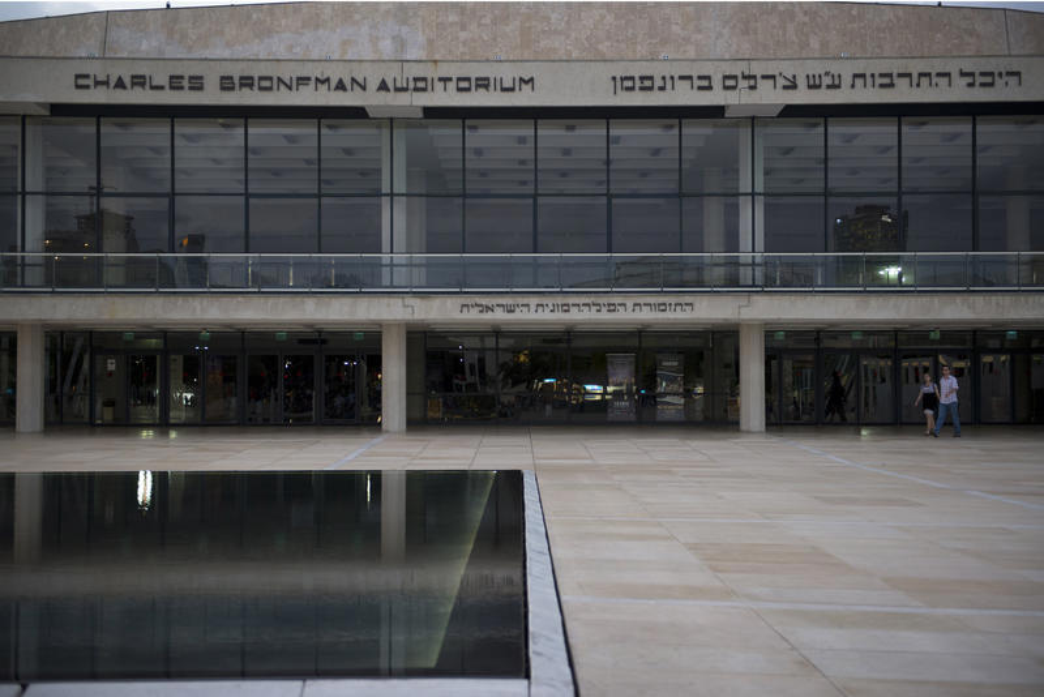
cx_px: 522
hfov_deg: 38.2
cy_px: 348
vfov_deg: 26.0
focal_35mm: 52
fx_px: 1508
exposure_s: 1/50
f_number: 2.8
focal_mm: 52
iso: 800
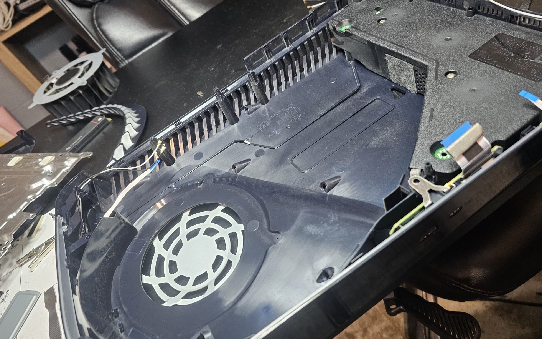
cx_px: 265
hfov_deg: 72.5
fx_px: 369
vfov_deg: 49.3
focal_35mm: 25
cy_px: 172
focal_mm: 6.3
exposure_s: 1/60
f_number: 1.7
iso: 800
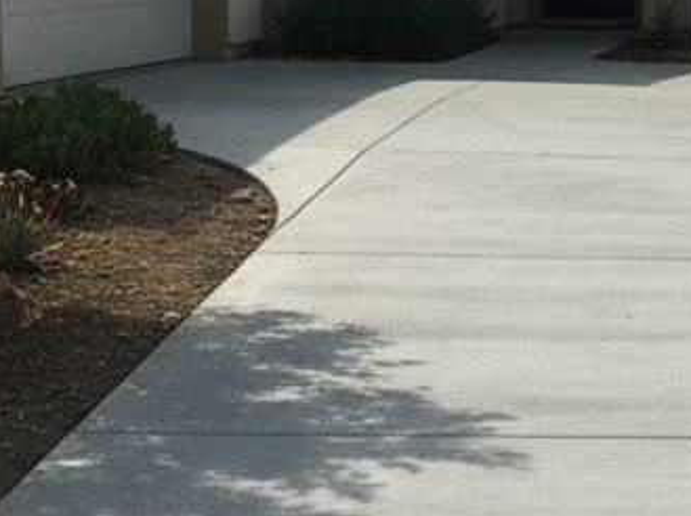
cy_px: 88
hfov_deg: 20.9
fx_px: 1675
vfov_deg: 17.4
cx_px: 937
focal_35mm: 84
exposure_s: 1/770
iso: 63
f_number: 1.8
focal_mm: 6.4
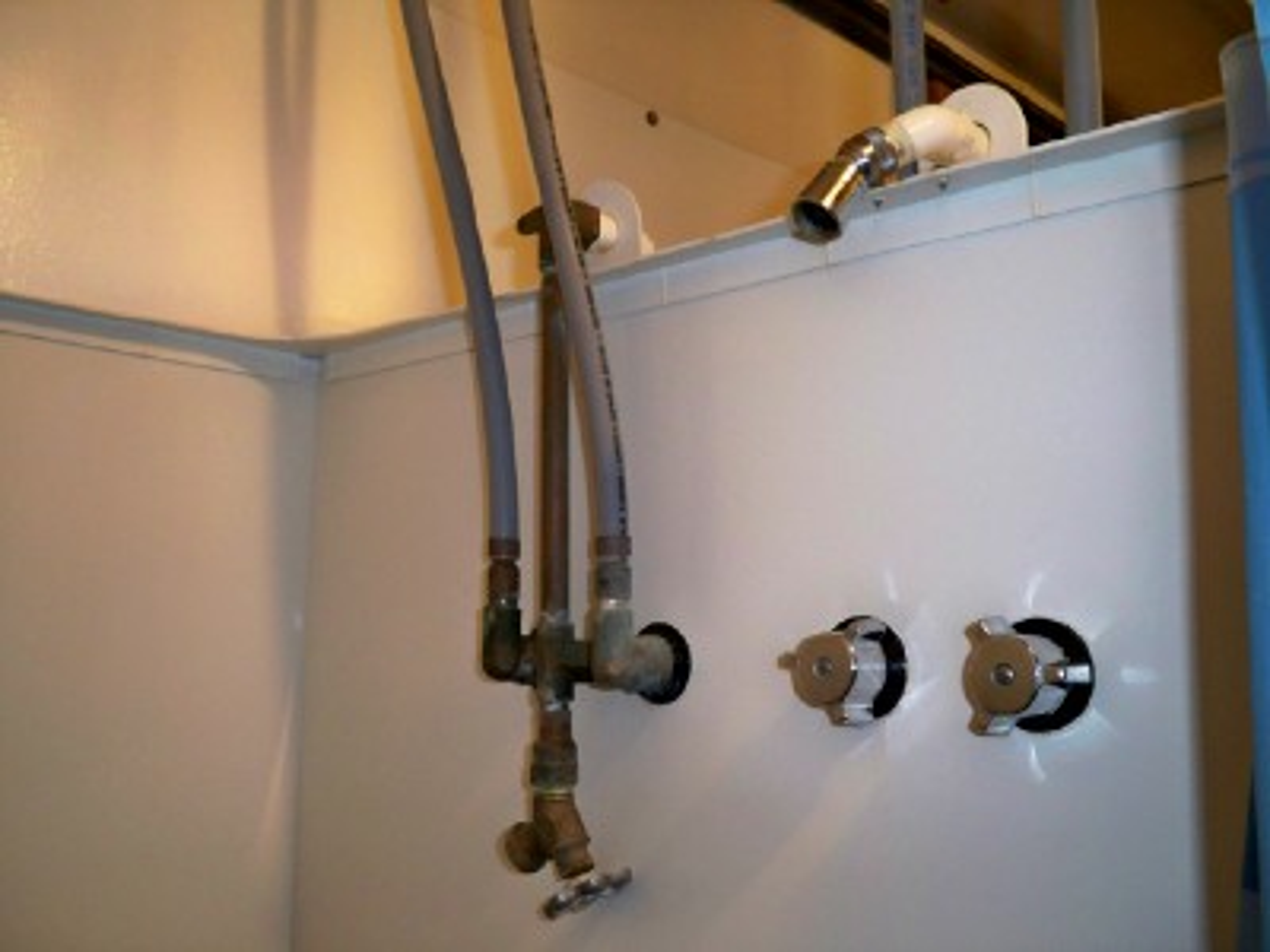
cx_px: 635
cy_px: 476
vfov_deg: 40.7
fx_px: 1284
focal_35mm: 35
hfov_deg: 52.6
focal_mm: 6.3
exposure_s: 1/60
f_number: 3.1
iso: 200
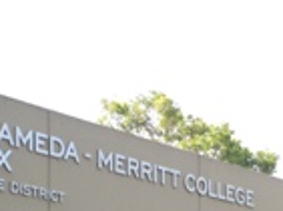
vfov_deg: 12.1
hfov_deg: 17.2
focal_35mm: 115
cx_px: 128
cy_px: 335
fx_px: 938
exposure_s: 1/321
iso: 50
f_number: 2.4
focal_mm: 4.12
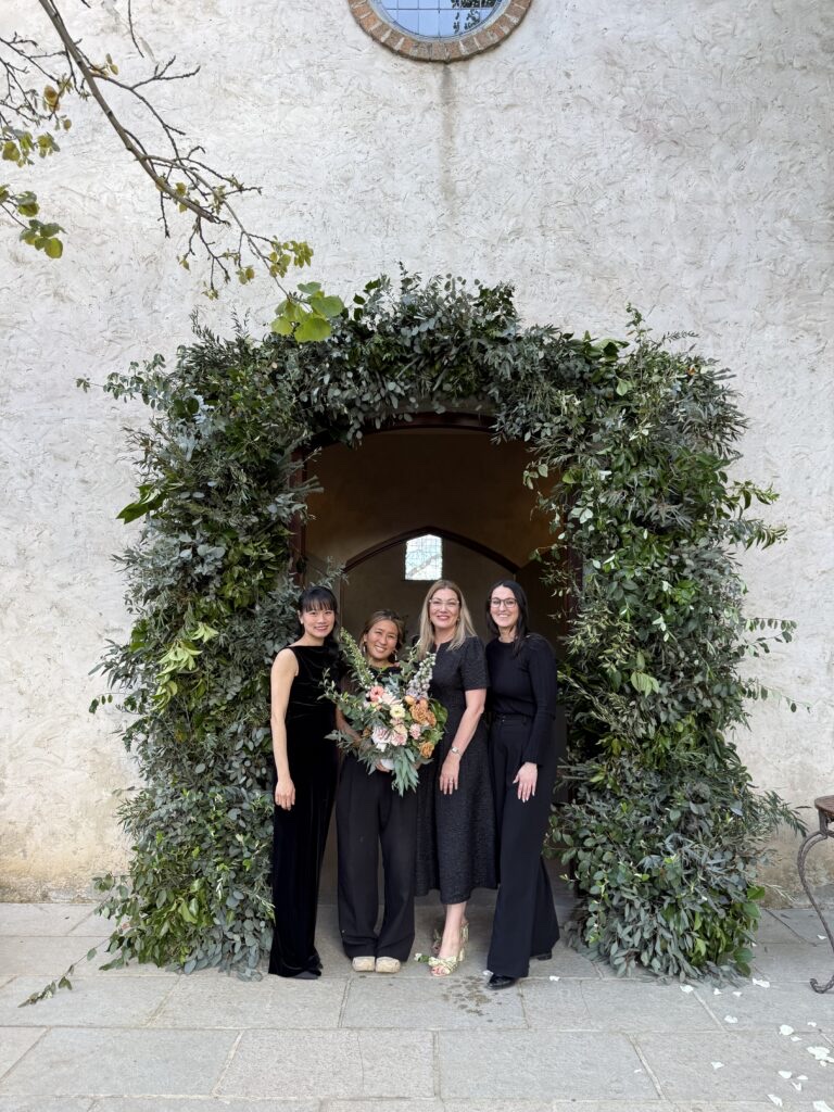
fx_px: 771
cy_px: 556
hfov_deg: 56.8
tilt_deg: +5.9
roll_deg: -1.3
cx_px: 417
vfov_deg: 71.6
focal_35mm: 24
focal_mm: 6.76
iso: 50
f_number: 1.78
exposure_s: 1/127
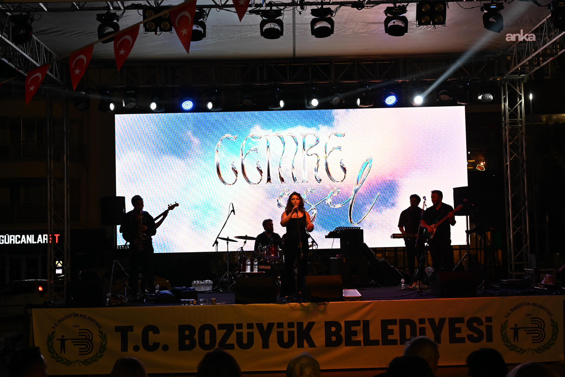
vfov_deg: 25.1
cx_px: 282
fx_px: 847
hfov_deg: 36.9
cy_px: 188
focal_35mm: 54
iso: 1250
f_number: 6.3
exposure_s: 1/100
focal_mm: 54
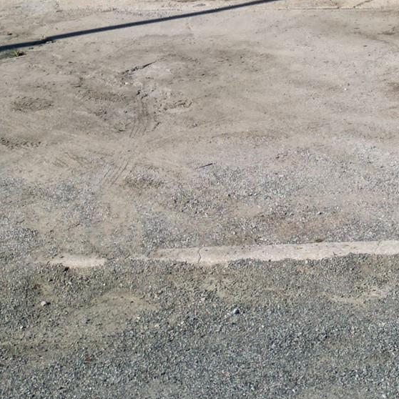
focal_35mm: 73
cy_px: -63
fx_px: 952
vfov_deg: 22.1
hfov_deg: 21.5
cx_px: 514
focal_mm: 6.72
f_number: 1.7
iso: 110
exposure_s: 1/3200
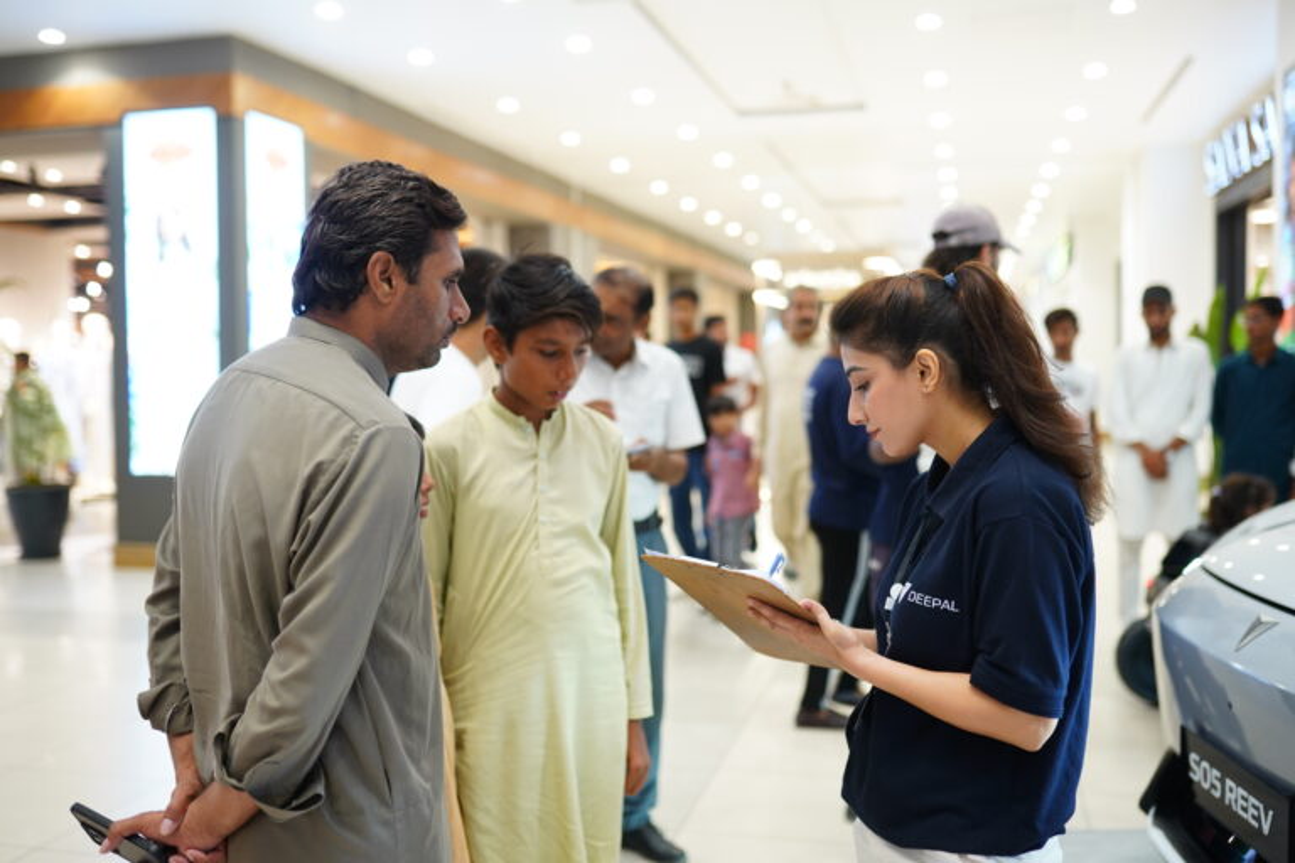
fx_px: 1259
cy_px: 432
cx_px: 648
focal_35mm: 35
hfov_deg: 54.4
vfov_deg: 37.9
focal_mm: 35
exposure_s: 1/125
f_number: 1.8
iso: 640
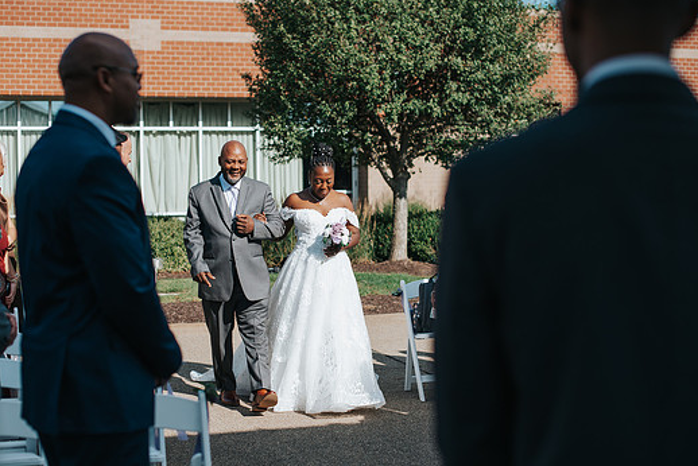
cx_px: 325
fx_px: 1086
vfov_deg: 24.2
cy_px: 231
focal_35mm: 56
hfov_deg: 35.6
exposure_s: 1/4000
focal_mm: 50
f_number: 2.5
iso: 180
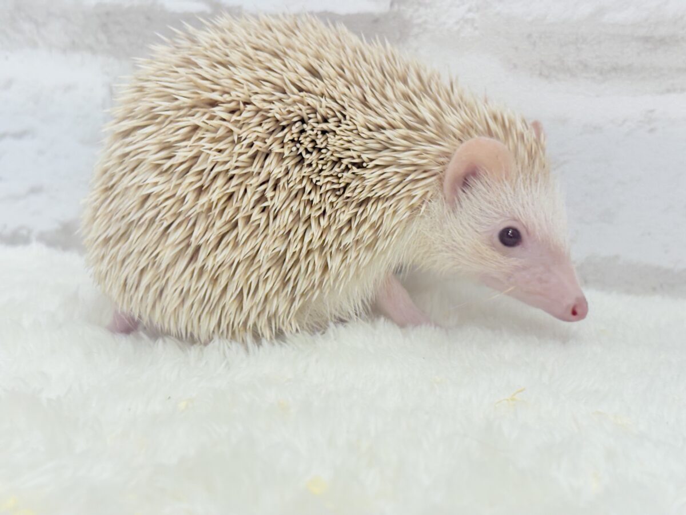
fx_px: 1031
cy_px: 258
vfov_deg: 28.0
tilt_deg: -12.4
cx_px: 343
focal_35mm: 52
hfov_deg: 36.8
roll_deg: -0.7
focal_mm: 5.96
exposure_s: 1/50
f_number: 1.6
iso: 40
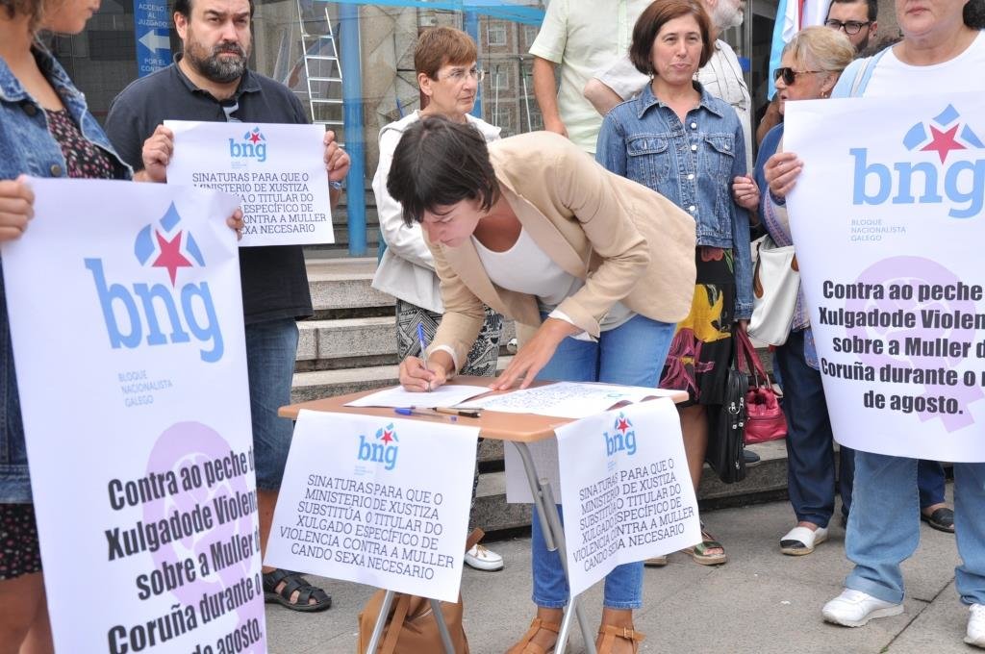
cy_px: 327
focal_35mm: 48
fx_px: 1312
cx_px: 492
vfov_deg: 28.0
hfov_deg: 41.2
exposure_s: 1/200
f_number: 7.1
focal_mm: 32
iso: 200
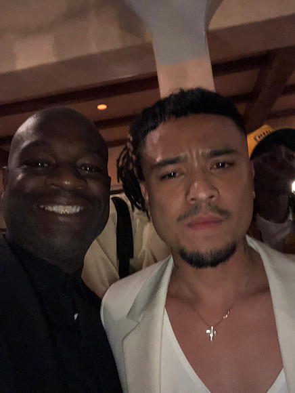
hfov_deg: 44.2
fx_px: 363
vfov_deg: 56.8
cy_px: 196
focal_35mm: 32
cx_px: 148
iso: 800
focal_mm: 2.87
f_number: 2.2
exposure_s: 1/16
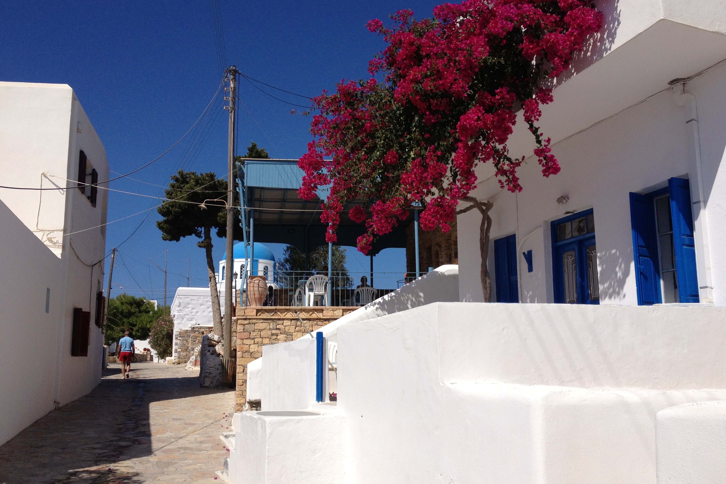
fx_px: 746
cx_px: 366
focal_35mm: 37
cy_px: 263
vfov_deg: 35.9
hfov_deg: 51.9
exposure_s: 1/3460
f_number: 2.4
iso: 50
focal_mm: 4.28
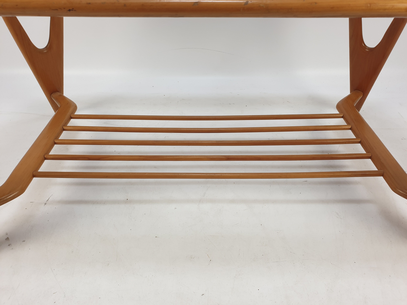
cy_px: 152
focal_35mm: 26
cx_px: 204
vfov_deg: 53.1
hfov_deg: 67.3
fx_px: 306
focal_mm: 4.3
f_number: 2.4
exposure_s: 1/100
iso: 64
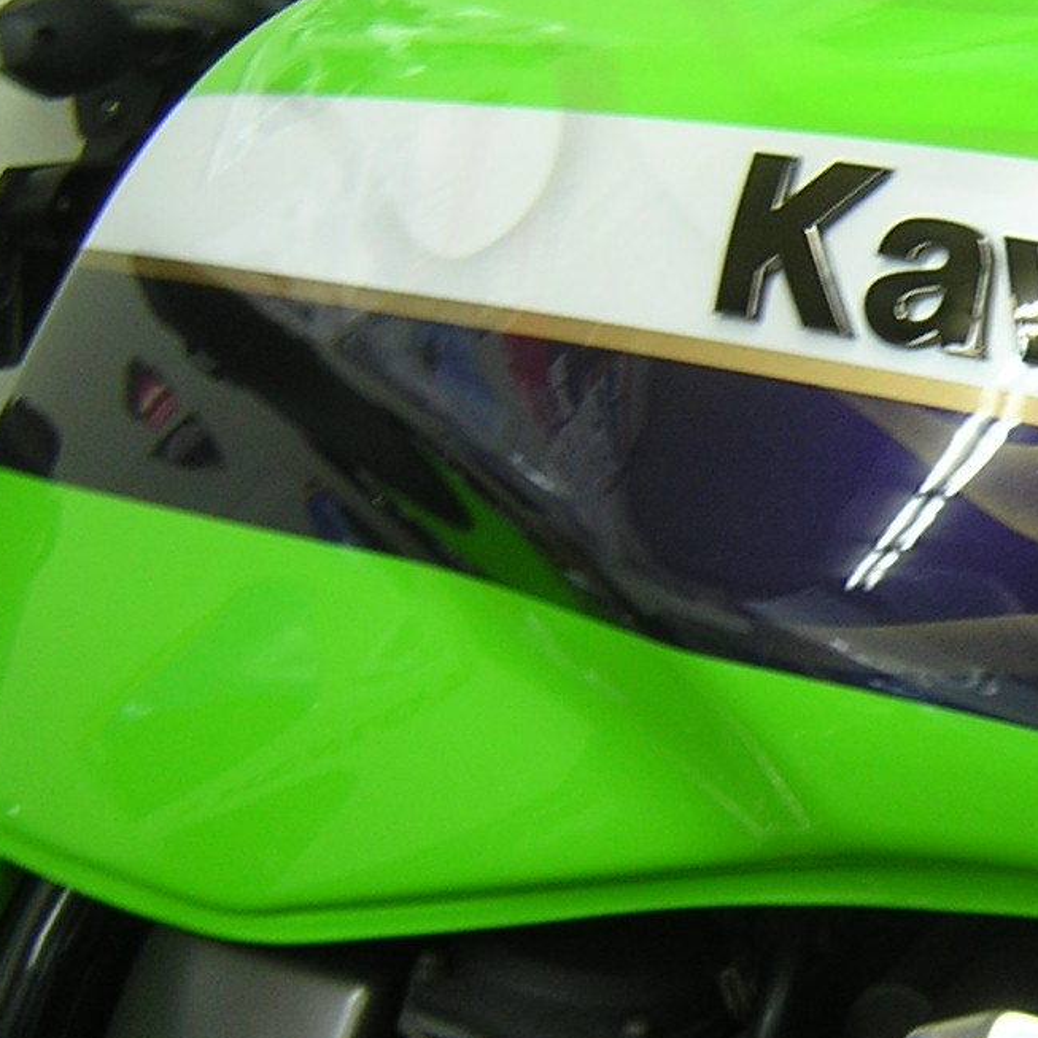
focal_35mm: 78
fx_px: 2646
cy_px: 464
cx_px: 1172
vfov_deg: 22.2
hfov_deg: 21.0
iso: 100
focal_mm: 4.7
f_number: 2.6
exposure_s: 1/8.6
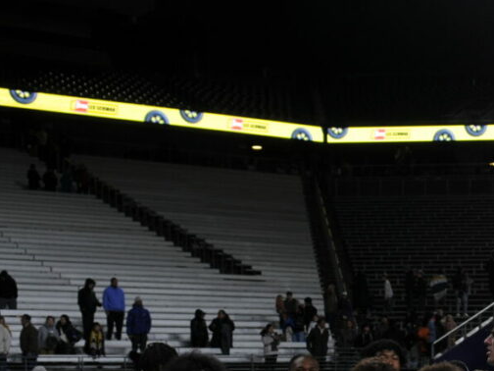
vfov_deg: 15.3
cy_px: 443
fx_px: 1327
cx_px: 716
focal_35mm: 93
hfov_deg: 18.8
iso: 200
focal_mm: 20
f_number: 5
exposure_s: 1/100
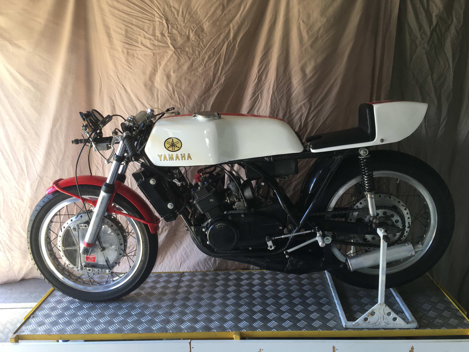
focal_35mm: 29
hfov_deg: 61.7
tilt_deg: -12.9
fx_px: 393
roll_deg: +2.5
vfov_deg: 48.2
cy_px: 176
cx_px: 234
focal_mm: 4.15
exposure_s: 1/50
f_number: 2.2
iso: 32
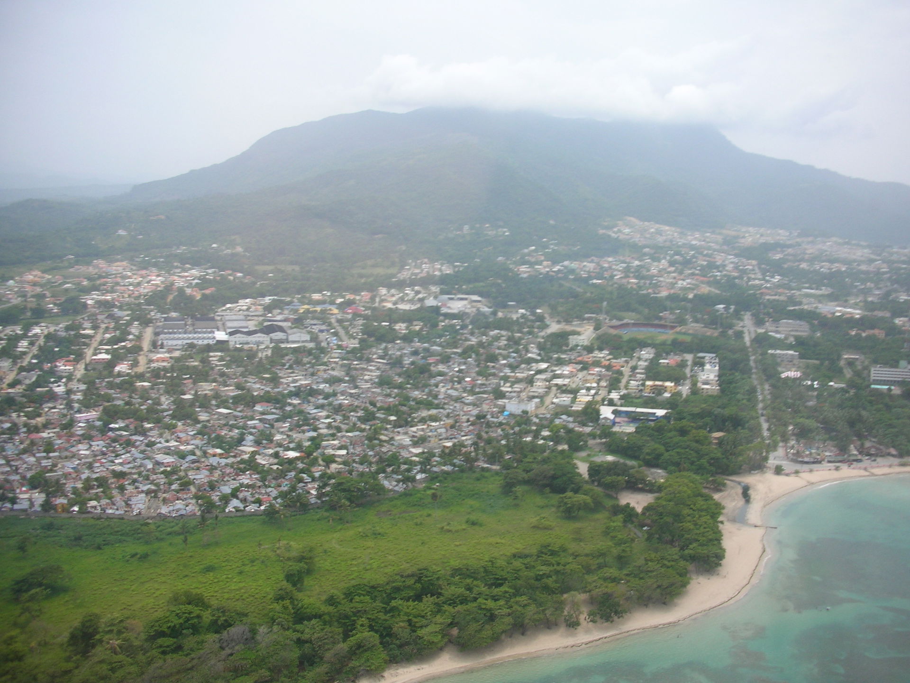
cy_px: 342
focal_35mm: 35
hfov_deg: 52.6
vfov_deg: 40.7
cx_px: 455
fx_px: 920
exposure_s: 1/75.1
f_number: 8.5
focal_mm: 5.8
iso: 50
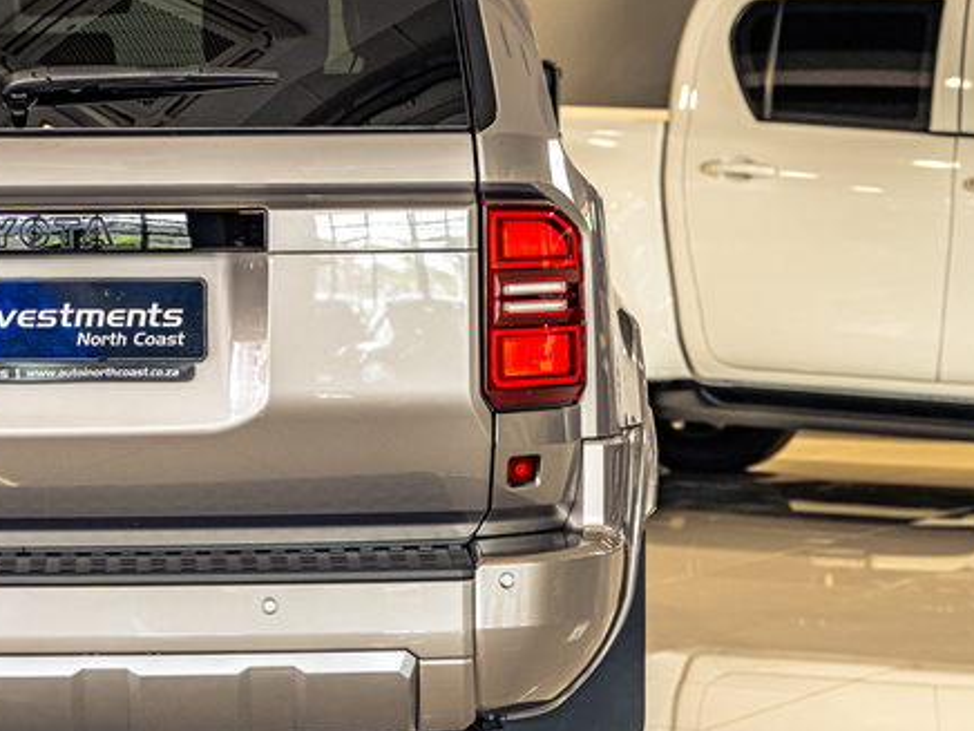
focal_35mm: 133
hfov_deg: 14.6
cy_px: 391
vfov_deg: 11.1
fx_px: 3742
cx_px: 37
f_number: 4.5
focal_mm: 59
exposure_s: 1/125
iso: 500
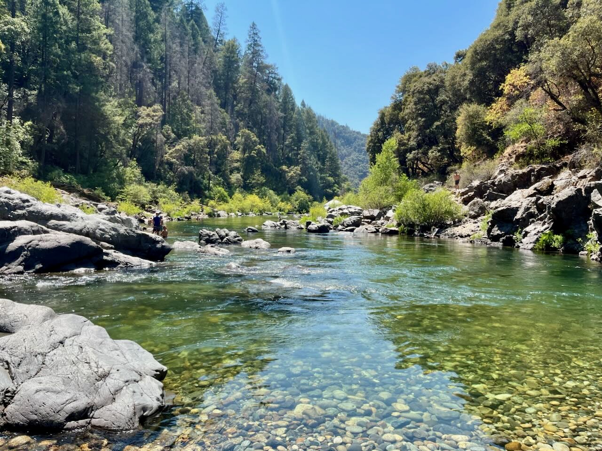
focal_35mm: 26
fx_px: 452
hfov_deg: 67.3
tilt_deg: -2.7
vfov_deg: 53.1
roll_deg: +0.0
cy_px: 226
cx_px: 301
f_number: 1.6
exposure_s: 1/1862
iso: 50
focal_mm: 5.1
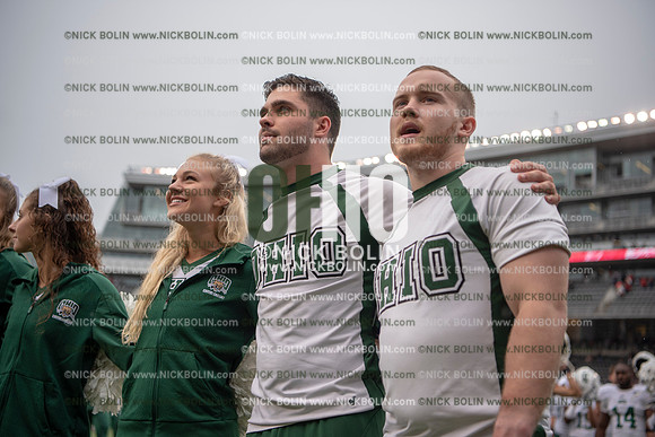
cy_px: 218
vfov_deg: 27.0
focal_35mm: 50
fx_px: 910
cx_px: 328
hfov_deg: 39.6
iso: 250
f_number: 2.8
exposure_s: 1/1000
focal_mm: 50
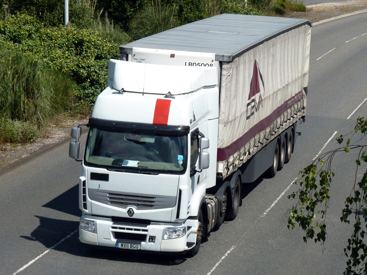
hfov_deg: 13.5
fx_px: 1548
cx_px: 184
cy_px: 138
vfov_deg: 10.2
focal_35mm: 146
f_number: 5.6
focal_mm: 26
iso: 80
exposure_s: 1/400
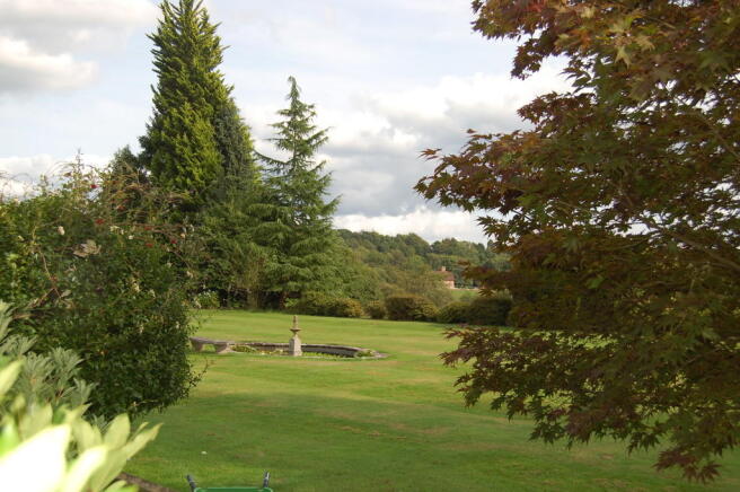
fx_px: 924
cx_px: 370
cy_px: 246
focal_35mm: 45
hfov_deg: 43.6
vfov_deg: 29.8
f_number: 5.6
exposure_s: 1/500
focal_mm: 30
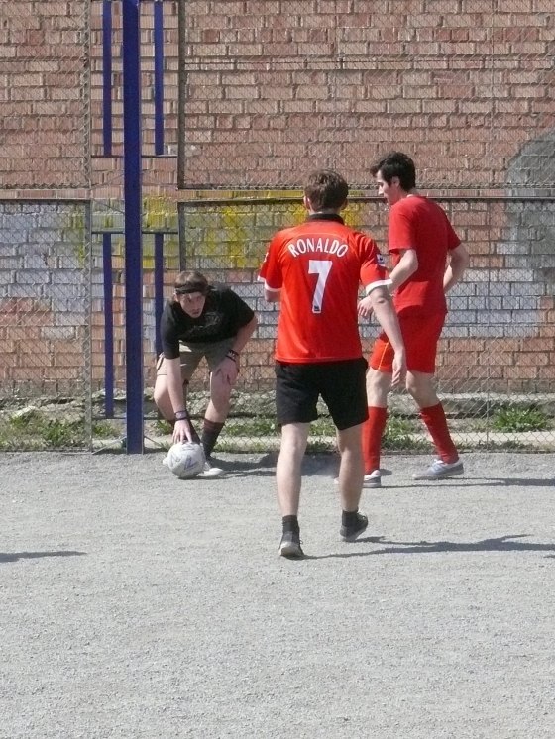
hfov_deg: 10.4
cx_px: 278
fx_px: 3055
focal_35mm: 143
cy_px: 370
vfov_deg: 13.8
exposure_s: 1/640
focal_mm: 16.9
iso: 400
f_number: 8
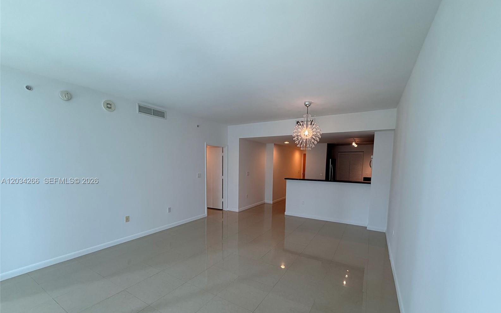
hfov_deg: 101.5
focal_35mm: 15
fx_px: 205
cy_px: 181
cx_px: 253
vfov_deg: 74.3
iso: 125
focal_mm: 2.22
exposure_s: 1/120
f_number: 2.2
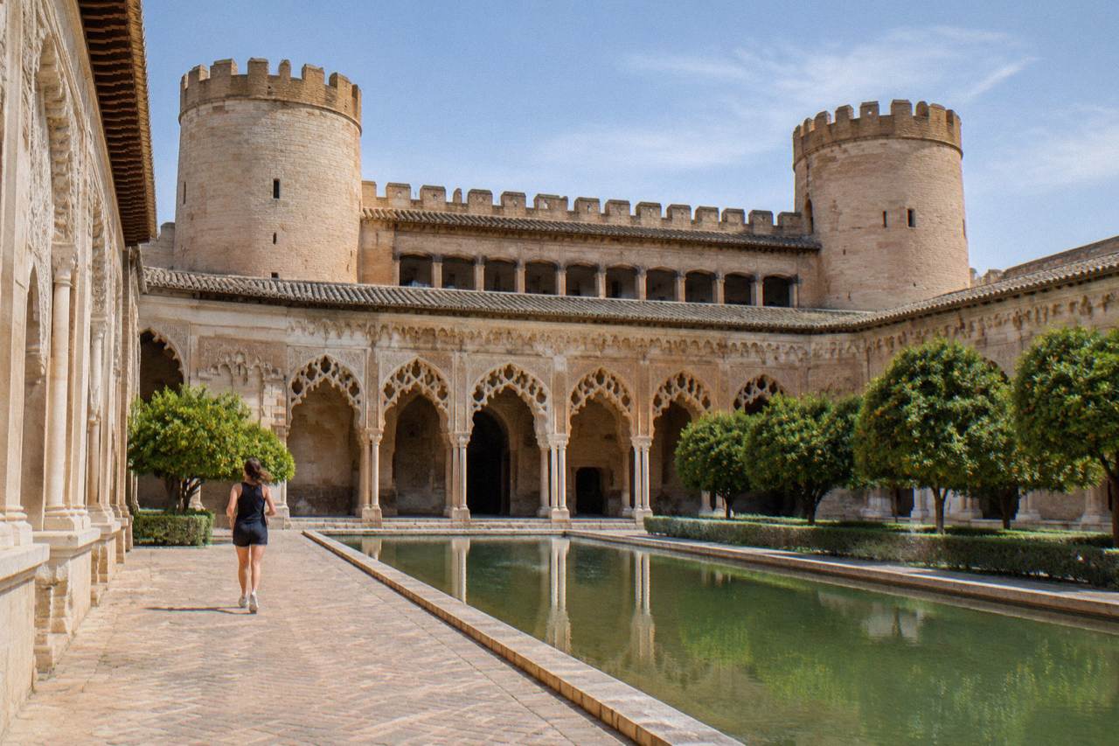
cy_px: 373
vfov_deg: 53.1
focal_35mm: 24
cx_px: 560
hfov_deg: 73.8
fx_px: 746
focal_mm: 24
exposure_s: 1/125
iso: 200
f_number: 10
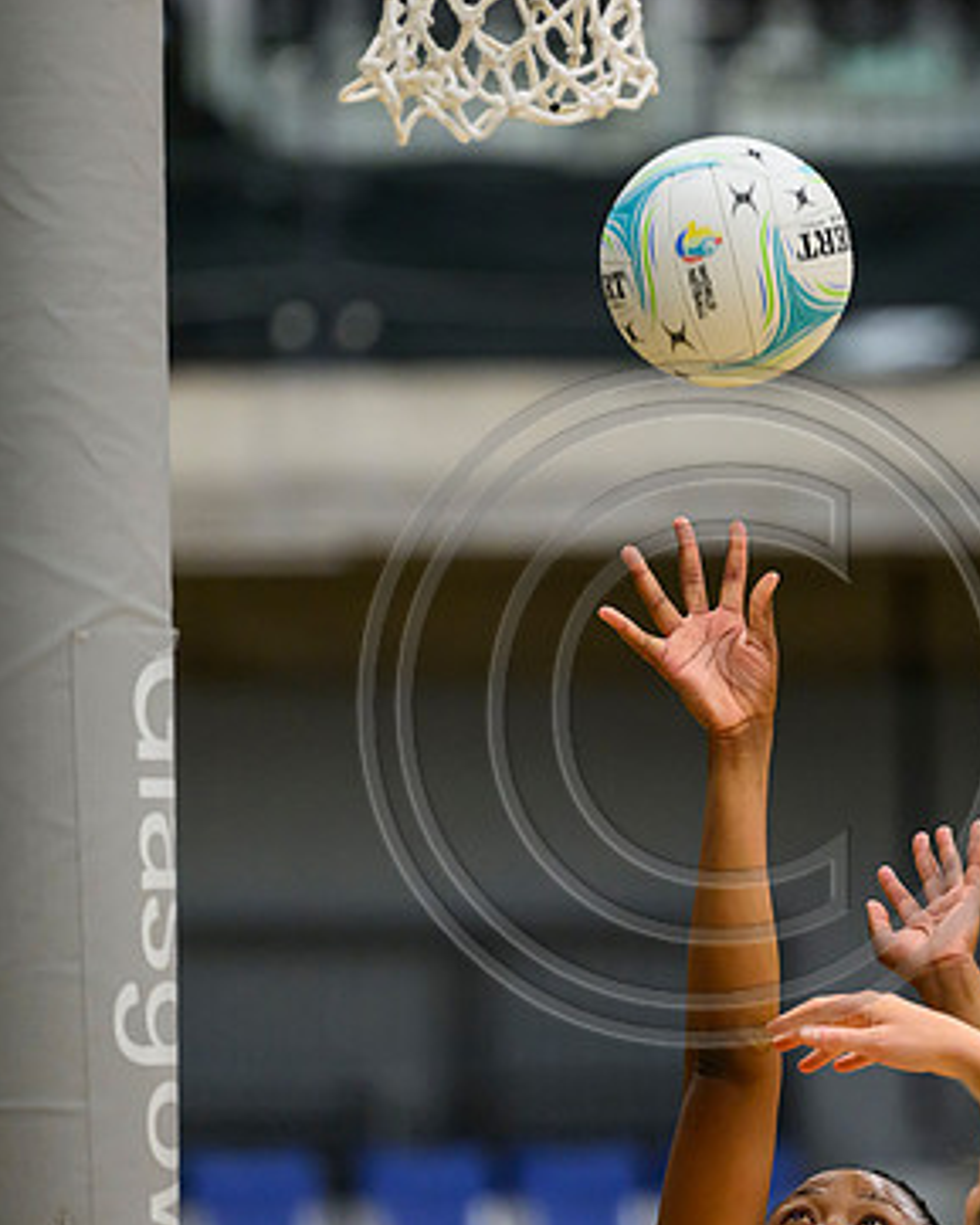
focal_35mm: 351
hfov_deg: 4.4
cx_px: 769
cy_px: 702
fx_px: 12720
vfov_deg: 5.5
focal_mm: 200
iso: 4000
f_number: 3.2
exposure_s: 1/1000
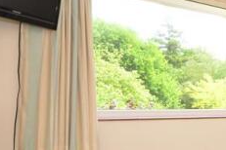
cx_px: 300
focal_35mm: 55
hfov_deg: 28.7
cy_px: 102
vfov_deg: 24.3
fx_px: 348
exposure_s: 1/80
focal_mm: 13
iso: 200
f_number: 5
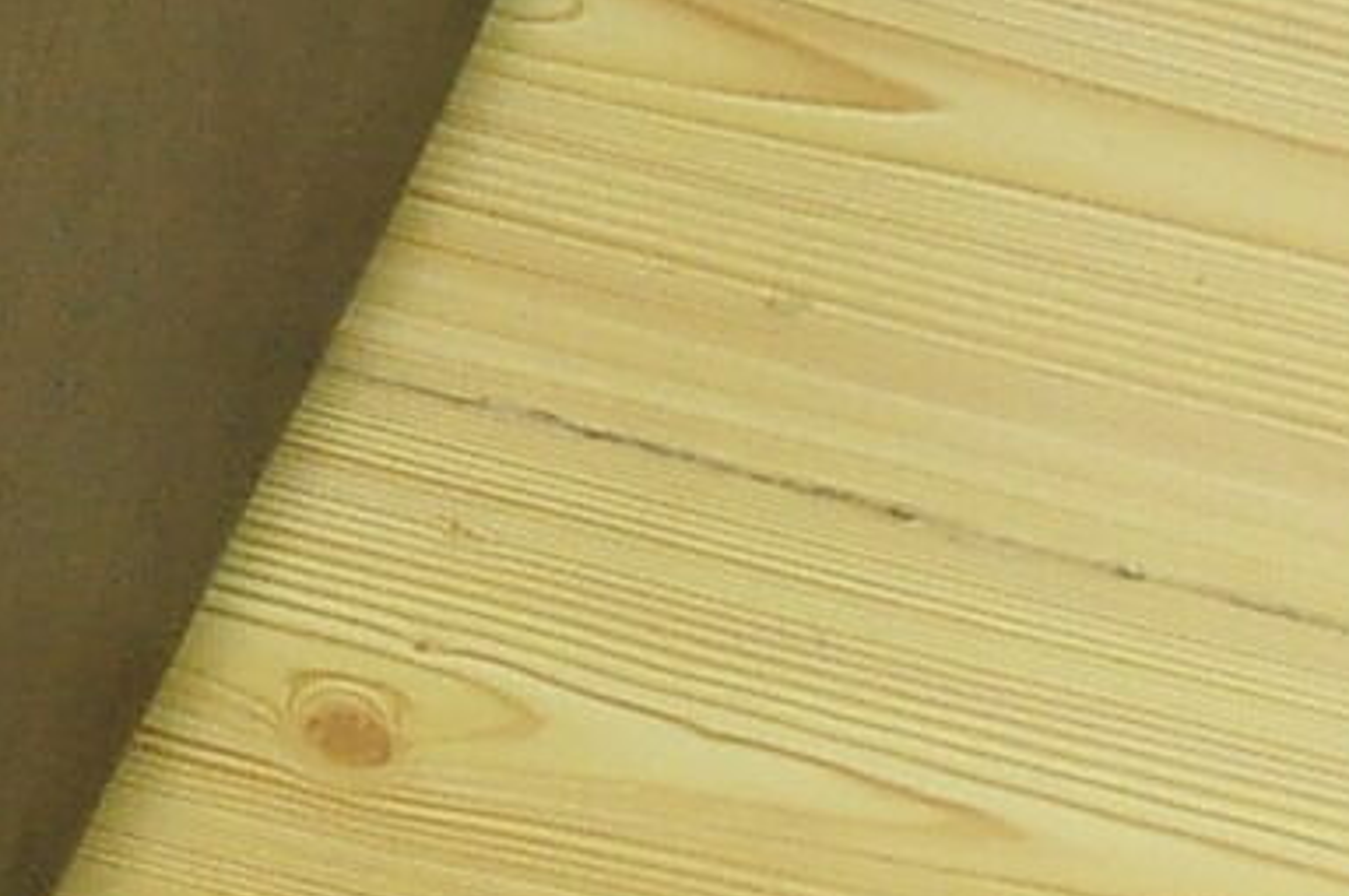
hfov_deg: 6.9
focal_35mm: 293
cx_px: -850
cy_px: -513
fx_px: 10957
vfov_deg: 4.6
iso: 1000
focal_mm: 35
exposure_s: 1/200
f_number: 6.3
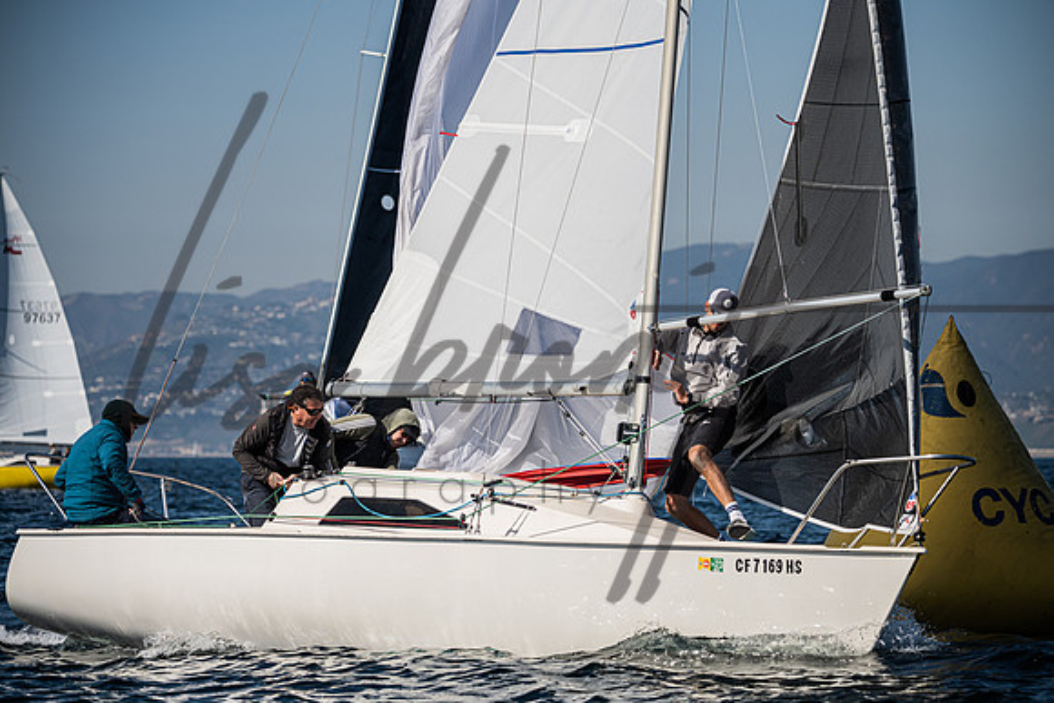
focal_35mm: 176
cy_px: 352
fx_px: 5158
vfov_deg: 7.8
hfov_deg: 11.7
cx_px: 527
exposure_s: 1/5000
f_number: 4.8
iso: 400
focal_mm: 175
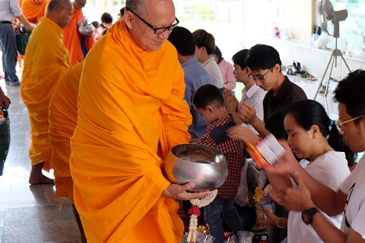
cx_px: 291
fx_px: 659
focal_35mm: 65
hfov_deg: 30.2
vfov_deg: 20.8
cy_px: 166
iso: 640
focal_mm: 25.4
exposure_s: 1/30
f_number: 3.2
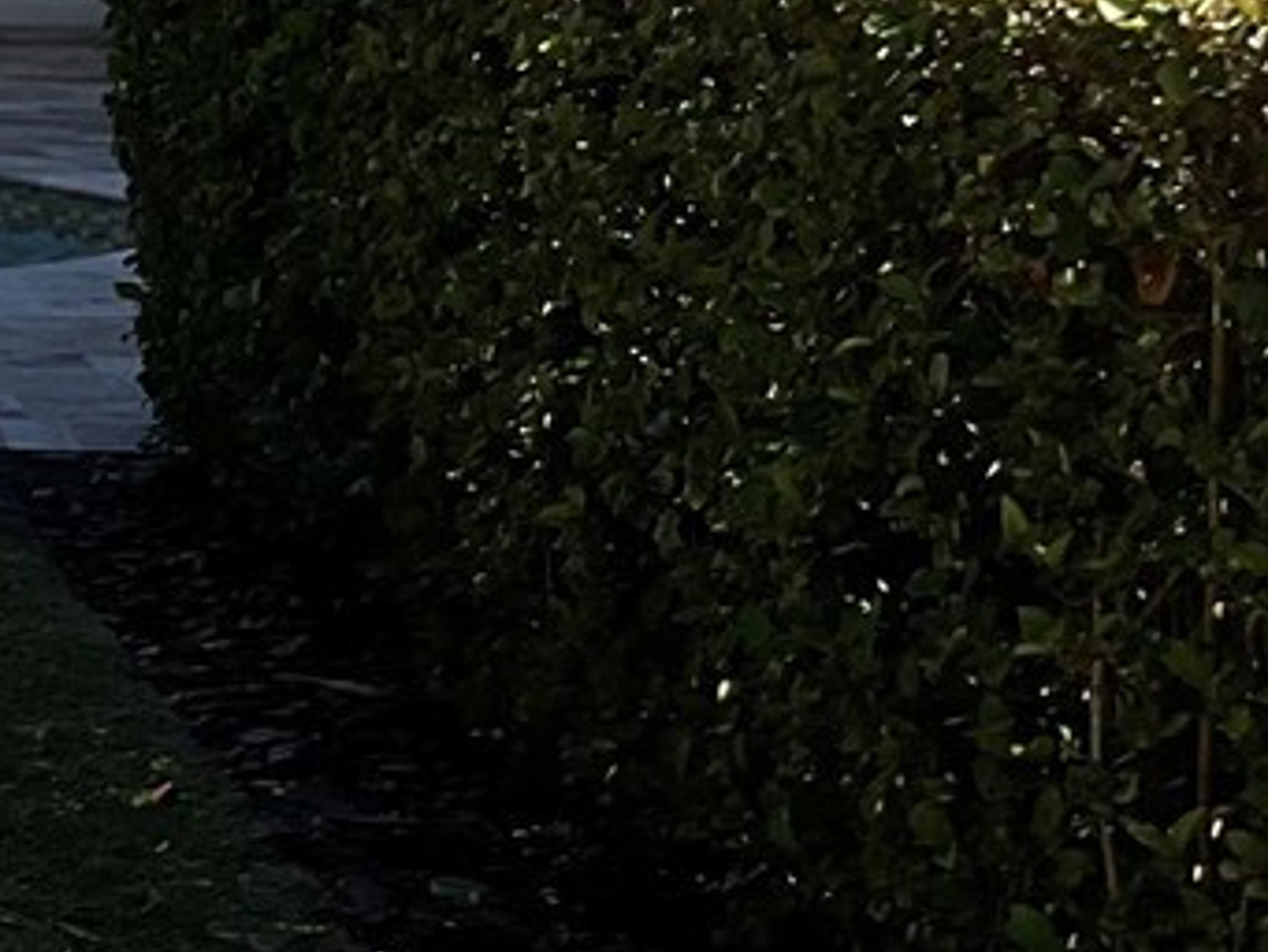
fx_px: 4983
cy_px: 692
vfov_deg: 10.9
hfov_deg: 13.1
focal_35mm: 136
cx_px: -989
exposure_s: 1/1626
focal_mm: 3
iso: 16
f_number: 1.8
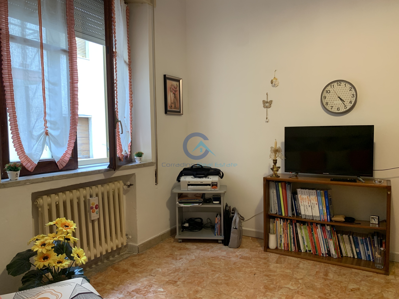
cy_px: 150
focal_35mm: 26
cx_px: 200
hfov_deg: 67.3
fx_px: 300
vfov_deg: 53.1
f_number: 1.8
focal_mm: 4.25
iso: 100
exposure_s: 1/60
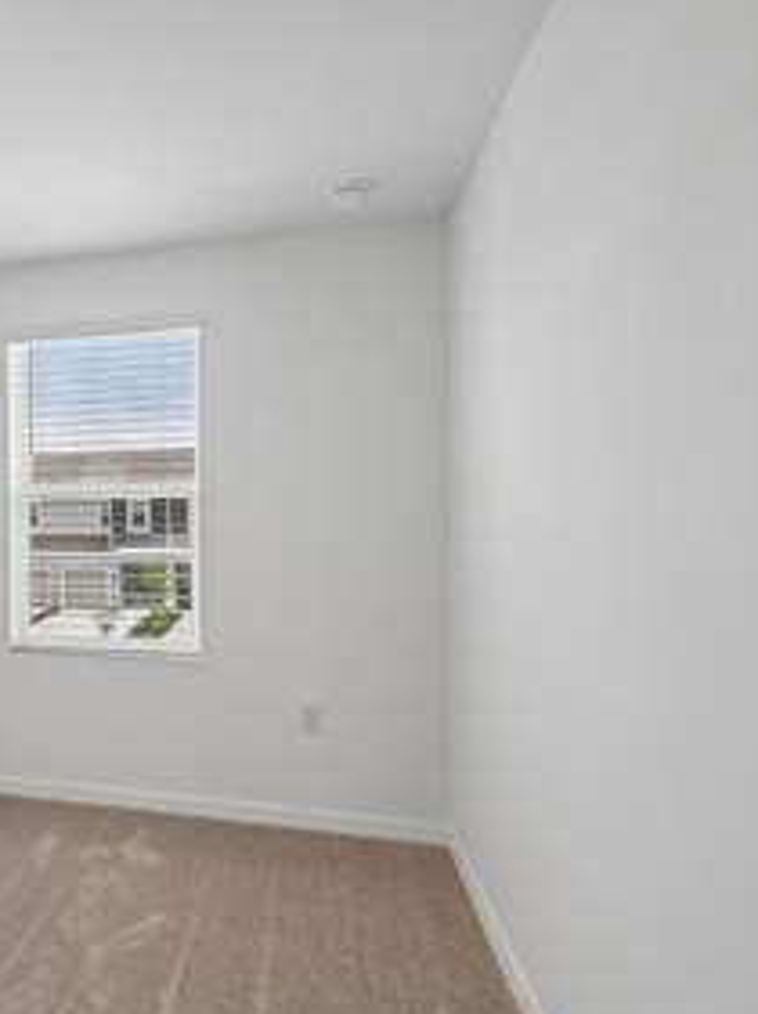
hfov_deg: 53.1
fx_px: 673
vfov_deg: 74.0
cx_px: 108
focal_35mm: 23
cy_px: 511
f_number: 8
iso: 400
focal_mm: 14
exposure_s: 1/250
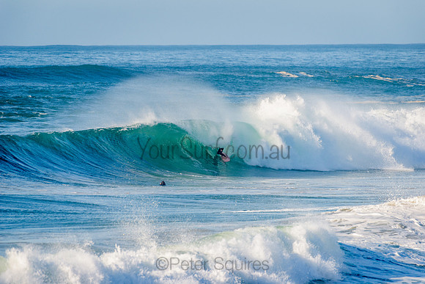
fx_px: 5904
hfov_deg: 4.1
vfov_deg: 2.8
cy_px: 142
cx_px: 212
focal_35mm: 500
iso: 200
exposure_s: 1/1600
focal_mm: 500
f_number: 5.6
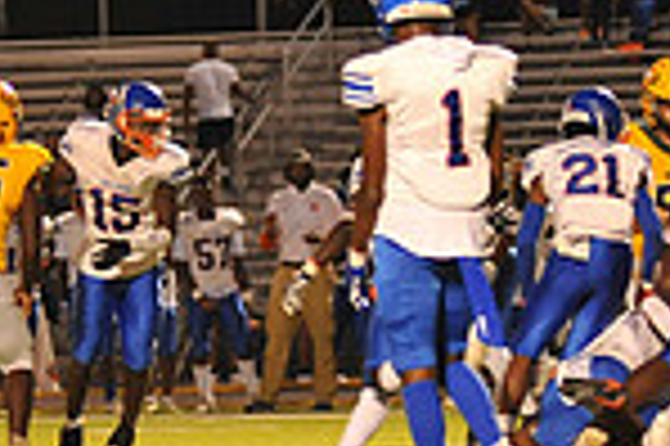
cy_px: 216
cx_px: -576
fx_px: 7622
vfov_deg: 3.3
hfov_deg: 5.0
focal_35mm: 410
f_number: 3.2
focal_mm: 105
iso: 2000
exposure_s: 1/250
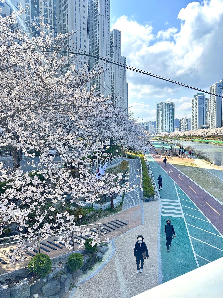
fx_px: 206
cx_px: 112
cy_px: 149
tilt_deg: -2.9
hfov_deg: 56.8
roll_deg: +1.0
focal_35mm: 24
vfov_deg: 71.6
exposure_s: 1/1040
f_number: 1.78
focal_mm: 6.86
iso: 80
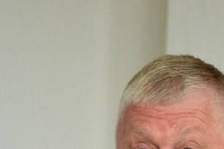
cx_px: 195
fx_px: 2940
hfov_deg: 4.4
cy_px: 251
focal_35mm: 473
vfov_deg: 2.9
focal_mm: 90
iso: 1000
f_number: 5.3
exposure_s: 1/60
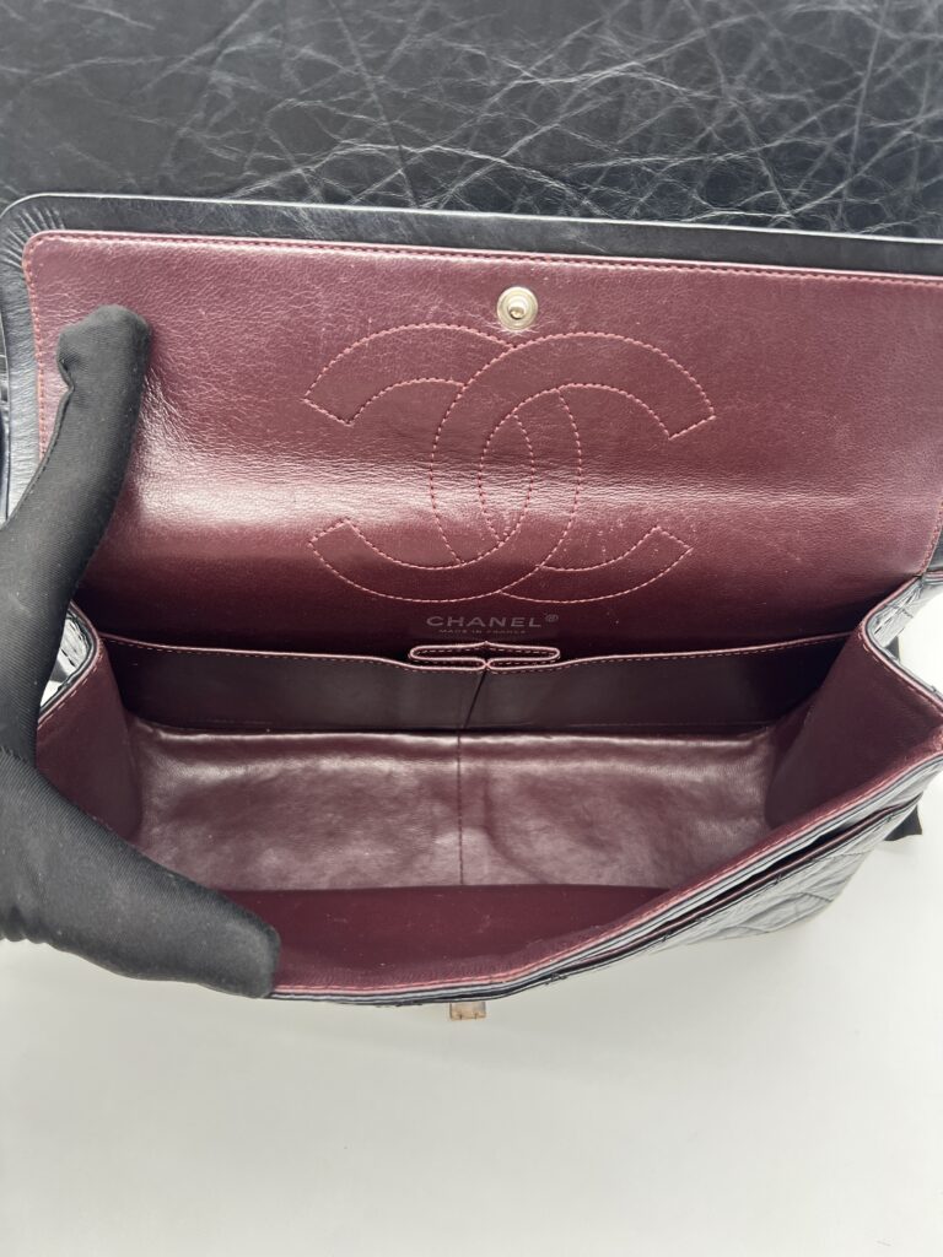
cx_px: 472
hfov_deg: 53.1
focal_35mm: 26
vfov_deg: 67.3
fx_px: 944
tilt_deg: -56.1
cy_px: 628
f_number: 1.5
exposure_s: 1/100
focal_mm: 5.7
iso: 80
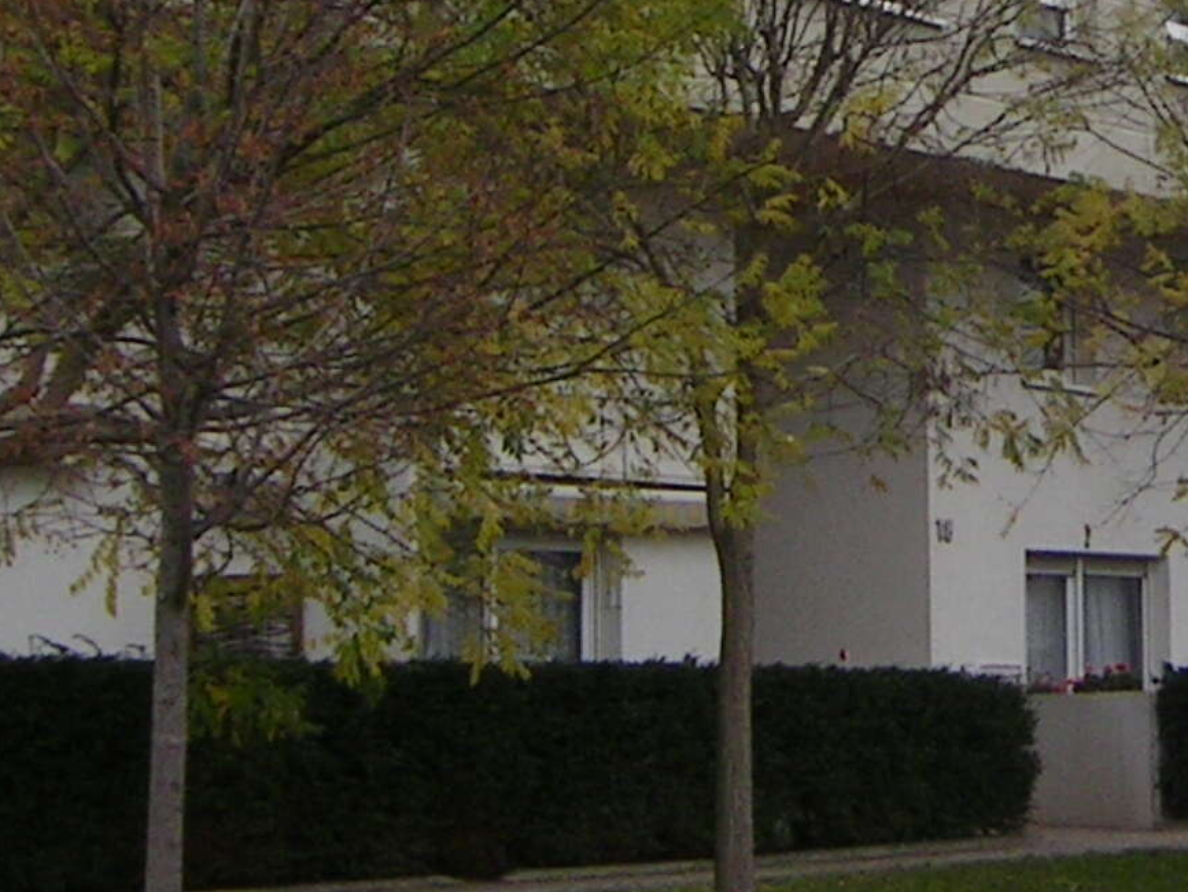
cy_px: 81
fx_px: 4222
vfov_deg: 12.0
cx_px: 1354
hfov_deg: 15.5
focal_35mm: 123
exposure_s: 1/157
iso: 71
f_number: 5.1
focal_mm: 5.8
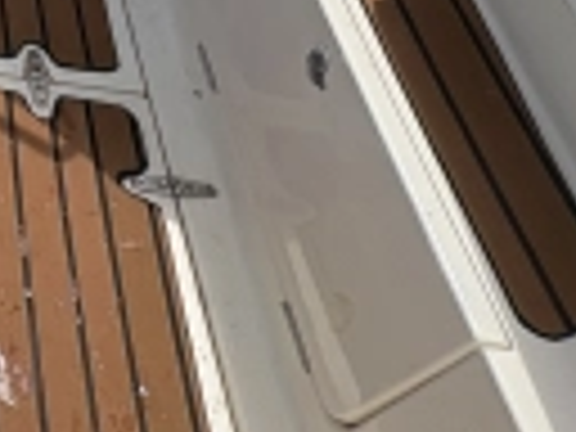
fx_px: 998
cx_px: -477
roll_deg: +13.6
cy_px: -205
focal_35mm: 60
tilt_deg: -35.9
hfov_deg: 21.0
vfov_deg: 20.9
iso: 40
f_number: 2.2
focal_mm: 2.22
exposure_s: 1/1110
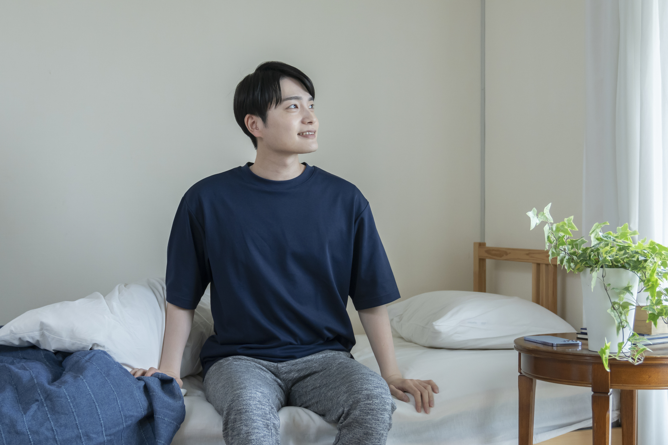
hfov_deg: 38.2
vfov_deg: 26.0
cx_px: 334
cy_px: 222
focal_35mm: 52
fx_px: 965
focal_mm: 35
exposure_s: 1/125
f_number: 2.8
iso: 1000
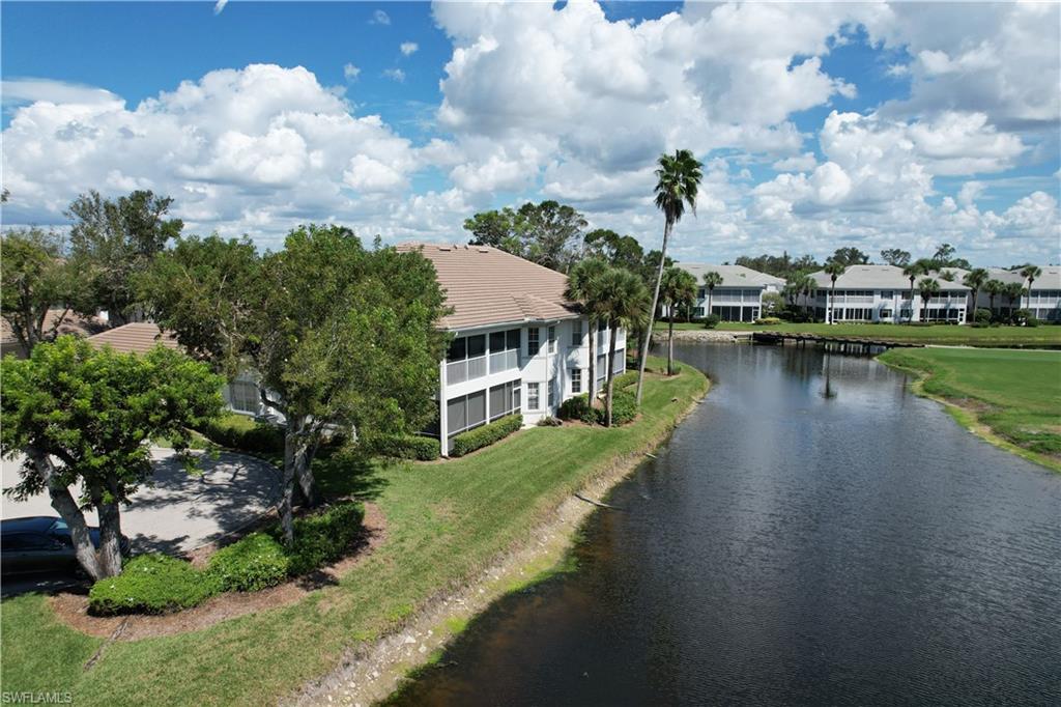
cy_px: 354
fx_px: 648
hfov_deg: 78.6
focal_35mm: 22
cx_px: 530
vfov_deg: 57.2
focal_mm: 8.38
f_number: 2.8
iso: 140
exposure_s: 1/3200
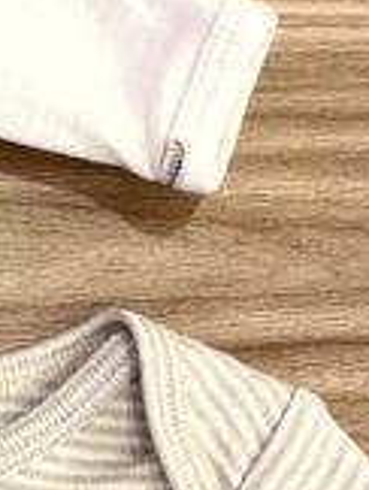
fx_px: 2424
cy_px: 737
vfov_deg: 11.1
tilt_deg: -84.7
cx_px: -535
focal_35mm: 171
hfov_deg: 8.0
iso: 80
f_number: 1.6
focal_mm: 5.1
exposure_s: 1/60
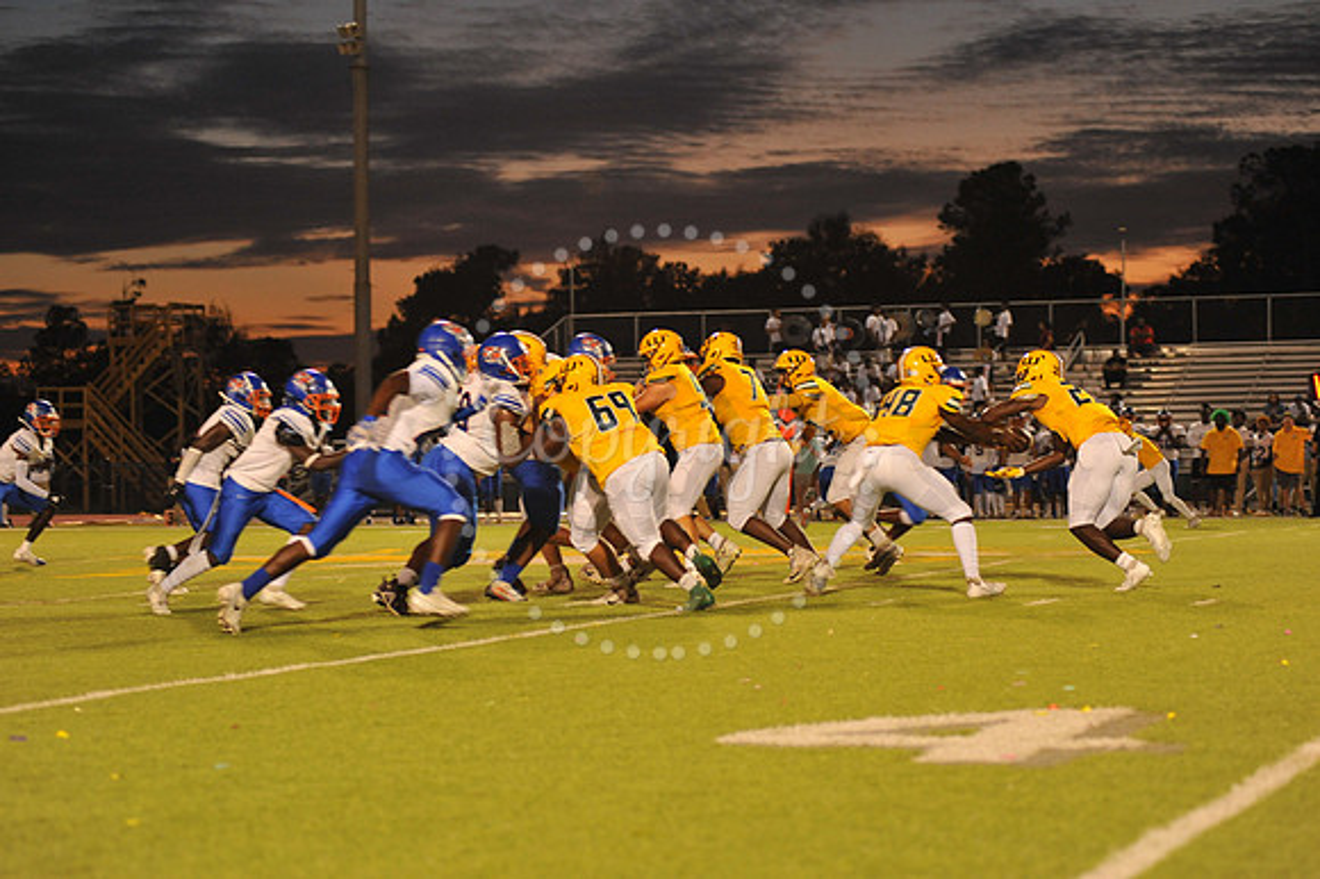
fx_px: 3371
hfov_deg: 22.2
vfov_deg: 14.8
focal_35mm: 92
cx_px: 660
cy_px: 440
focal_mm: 92
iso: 2000
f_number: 3.5
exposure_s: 1/250
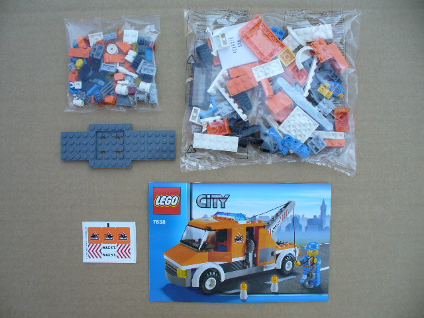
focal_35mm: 37
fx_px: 453
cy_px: 159
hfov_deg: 50.1
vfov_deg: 38.7
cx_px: 212
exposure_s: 1/160
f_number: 5.6
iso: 80
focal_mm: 6.1
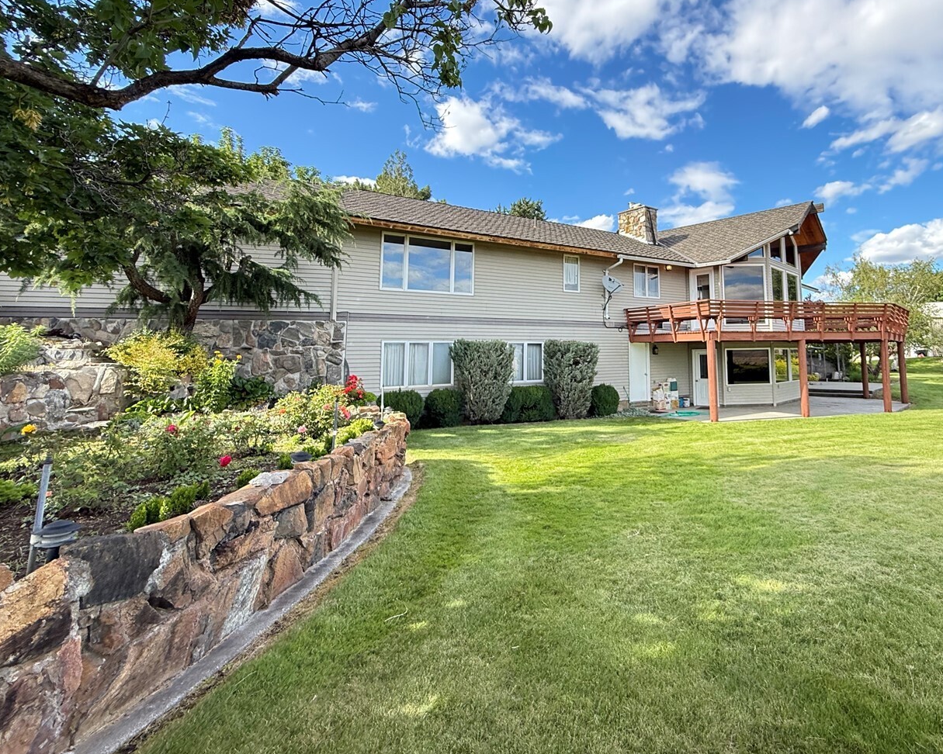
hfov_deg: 83.9
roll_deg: +0.4
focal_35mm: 18
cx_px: 615
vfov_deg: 72.9
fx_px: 502
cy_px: 297
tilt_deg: +7.0
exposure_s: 1/246
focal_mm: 2.22
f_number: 2.2
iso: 64
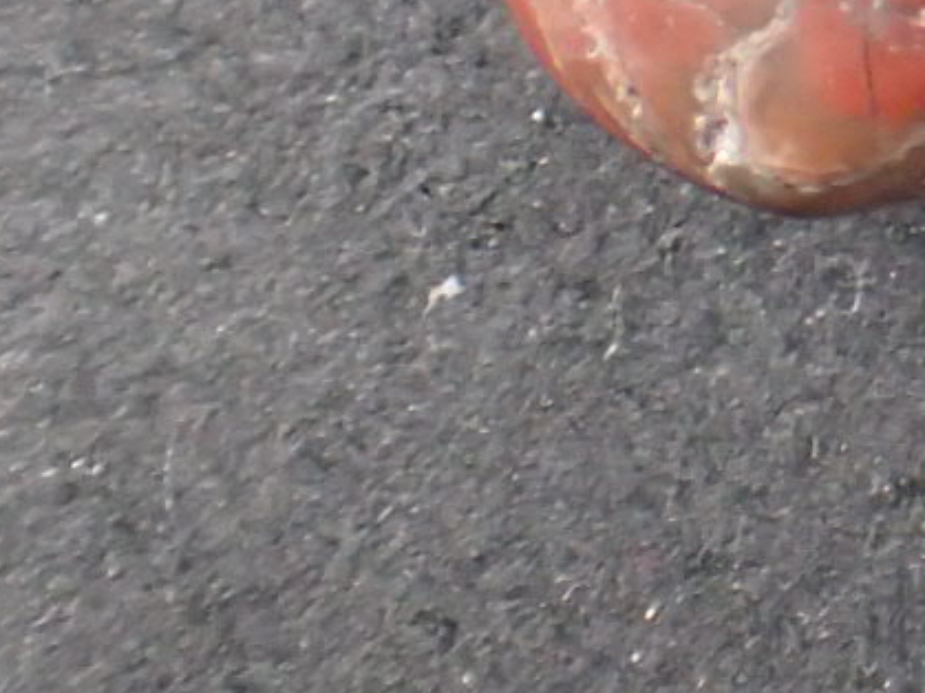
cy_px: -680
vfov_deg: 8.1
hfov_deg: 10.4
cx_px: 1914
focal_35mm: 174
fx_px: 4648
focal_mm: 6.86
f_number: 2.7
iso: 640
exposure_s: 1/160
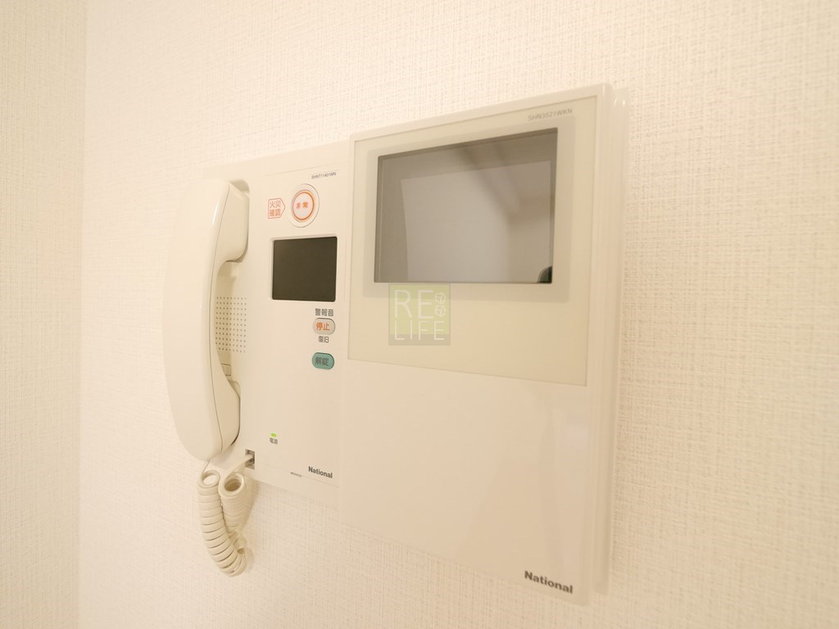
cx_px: 420
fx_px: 339
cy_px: 314
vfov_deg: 85.7
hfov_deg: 102.1
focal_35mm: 14
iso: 2000
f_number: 4
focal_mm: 7
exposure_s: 1/60
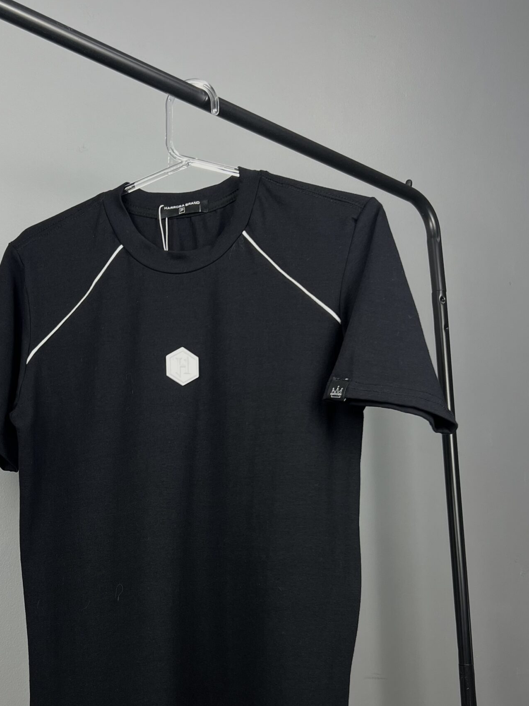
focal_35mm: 39
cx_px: 169
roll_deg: -1.1
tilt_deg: +7.1
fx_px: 795
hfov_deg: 36.4
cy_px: 479
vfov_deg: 47.0
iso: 100
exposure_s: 1/120
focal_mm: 5.7
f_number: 1.5
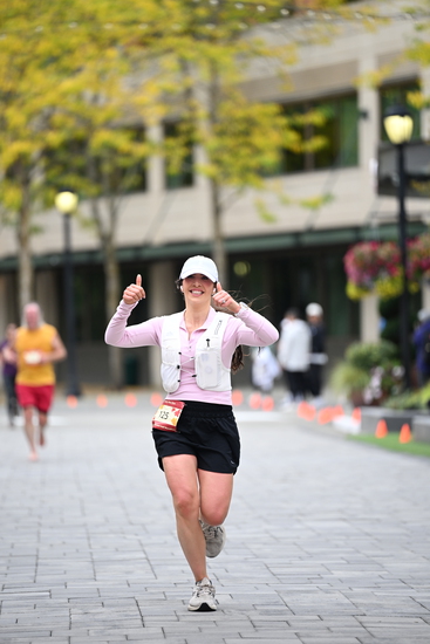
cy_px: 322
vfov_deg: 10.3
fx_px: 3581
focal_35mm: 200
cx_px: 215
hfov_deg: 6.9
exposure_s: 1/2000
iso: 640
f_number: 2.8
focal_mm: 200
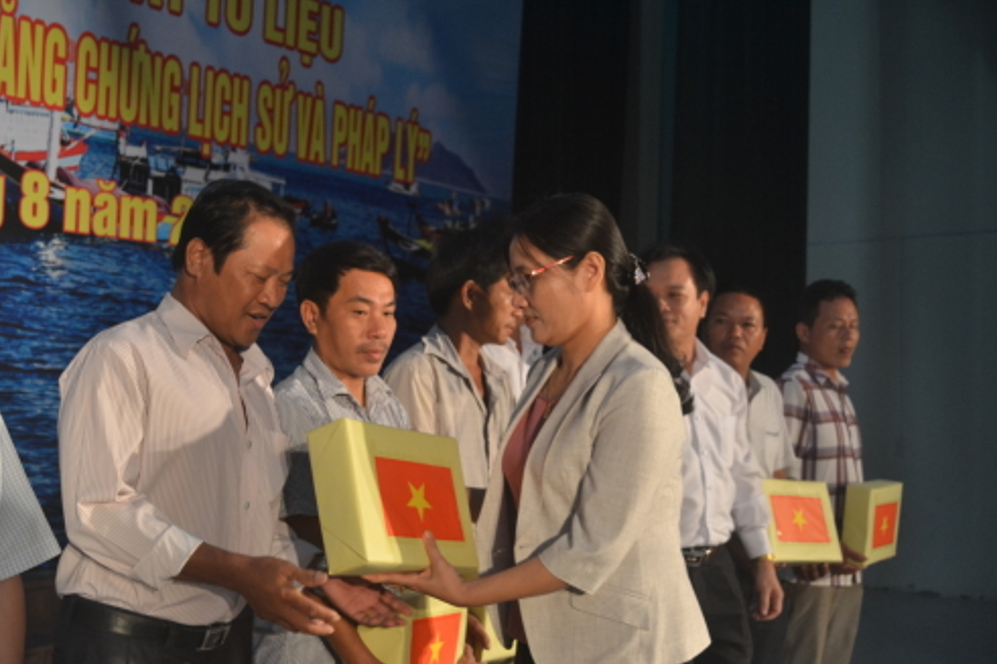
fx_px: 1301
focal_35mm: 47
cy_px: 361
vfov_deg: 28.6
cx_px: 475
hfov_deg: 41.9
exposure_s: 1/80
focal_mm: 28
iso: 800
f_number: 4.5
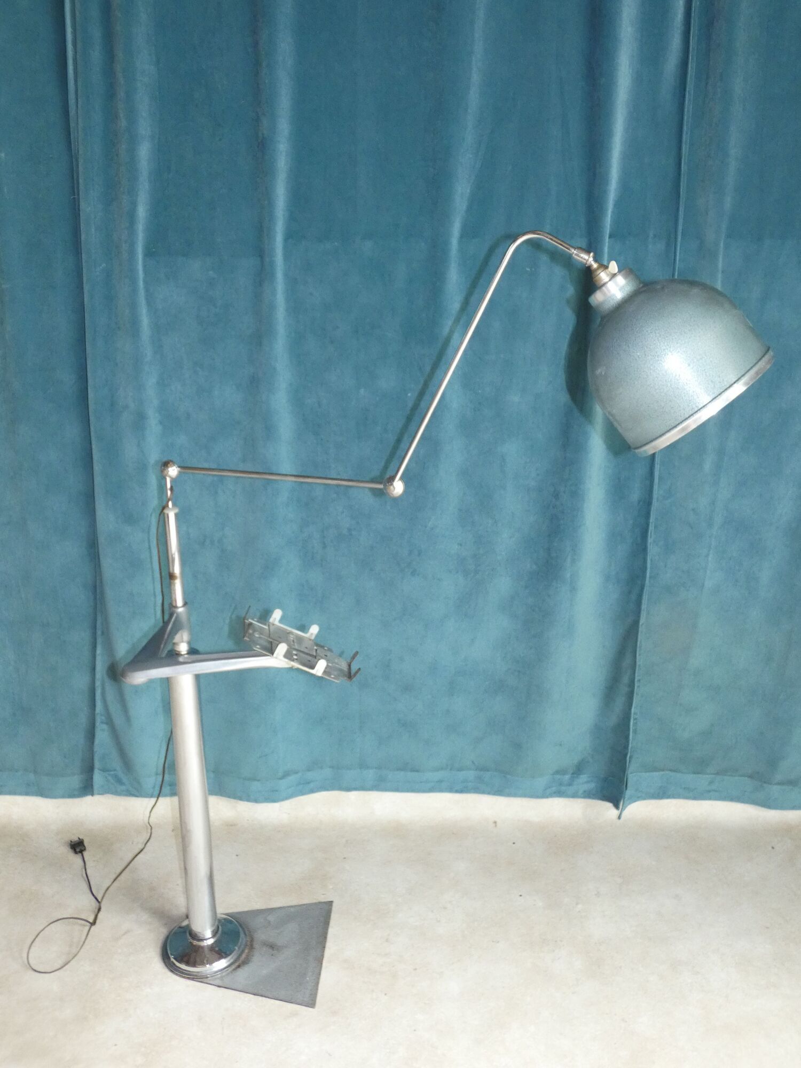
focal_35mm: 31
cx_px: 400
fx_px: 956
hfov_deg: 45.4
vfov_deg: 58.4
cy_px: 534
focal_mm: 5.5
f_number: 3.3
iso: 500
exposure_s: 1/60
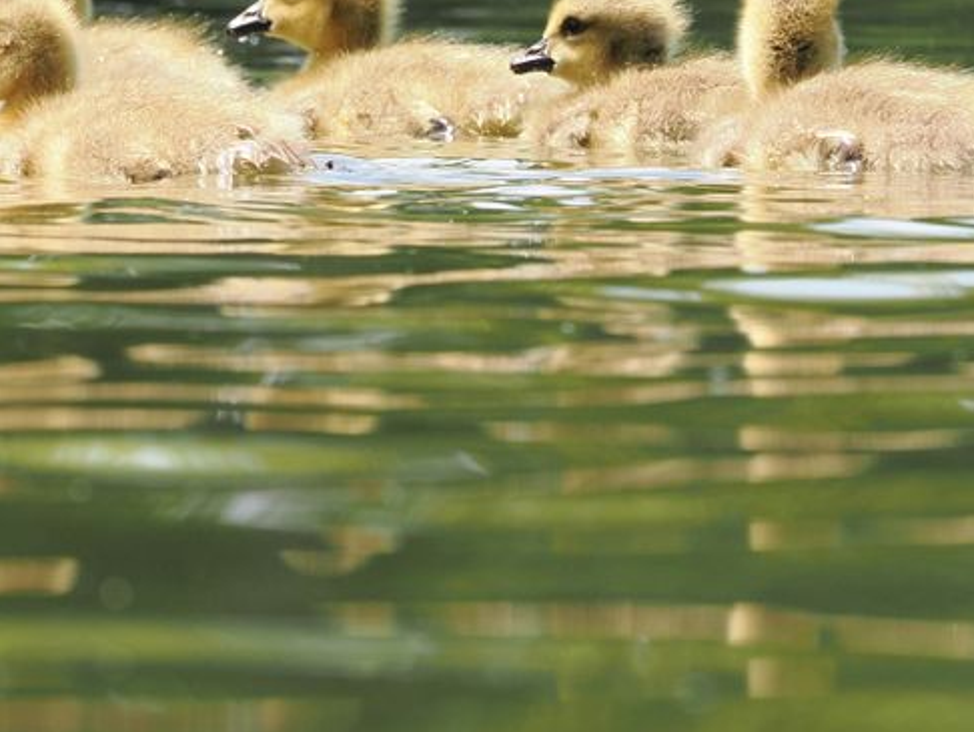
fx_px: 20832
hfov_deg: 2.7
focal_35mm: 740
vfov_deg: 2.0
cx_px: -52
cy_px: 34
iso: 500
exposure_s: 1/400
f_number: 7.1
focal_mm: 150
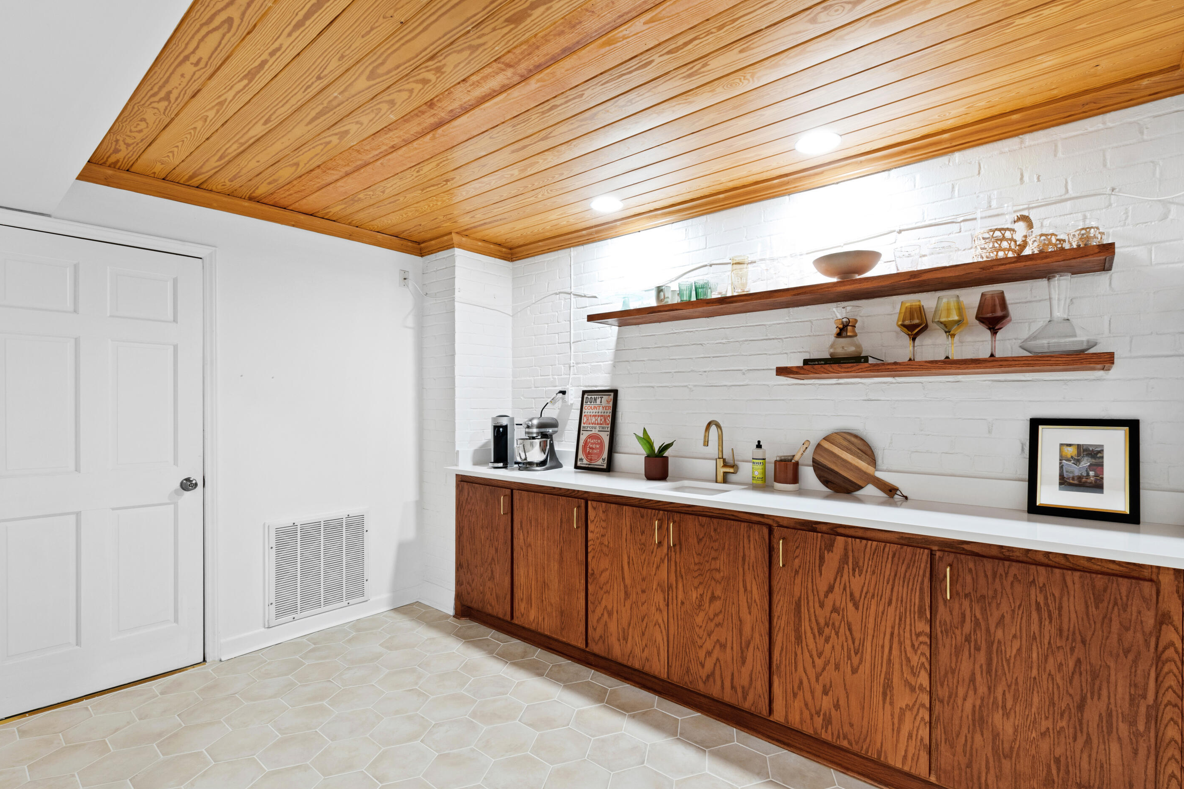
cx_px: 620
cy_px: 417
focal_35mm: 16
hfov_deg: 96.7
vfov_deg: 73.7
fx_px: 526
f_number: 8
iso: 100
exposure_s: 1
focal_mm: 10
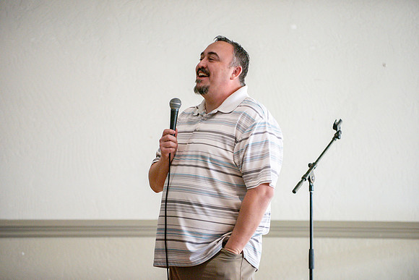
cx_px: 210
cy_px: 140
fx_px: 2473
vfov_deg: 6.5
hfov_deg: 9.7
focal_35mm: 212
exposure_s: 1/640
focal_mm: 200
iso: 2000
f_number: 2.8
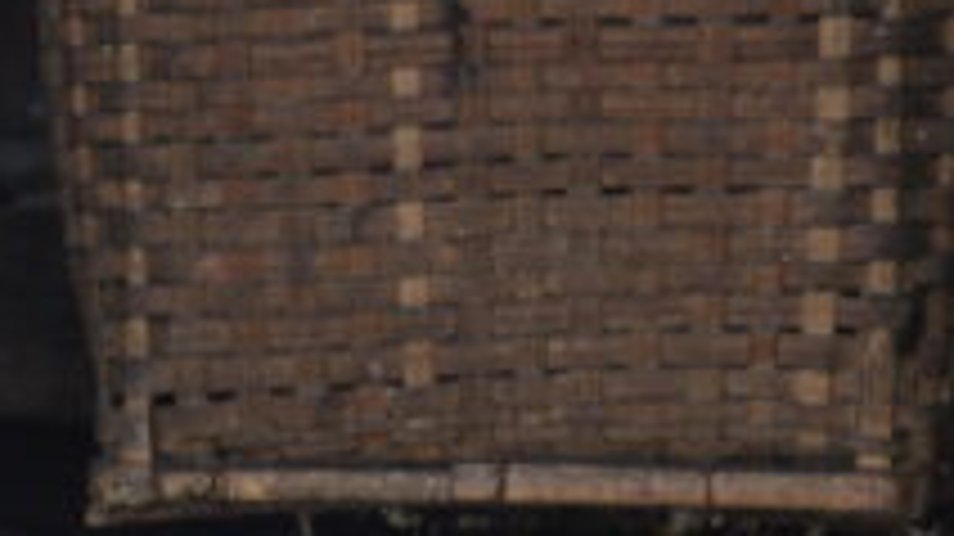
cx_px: 387
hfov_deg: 4.5
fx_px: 12235
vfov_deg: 2.5
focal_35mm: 484
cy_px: -534
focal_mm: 85
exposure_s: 1/80
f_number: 4.5
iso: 200
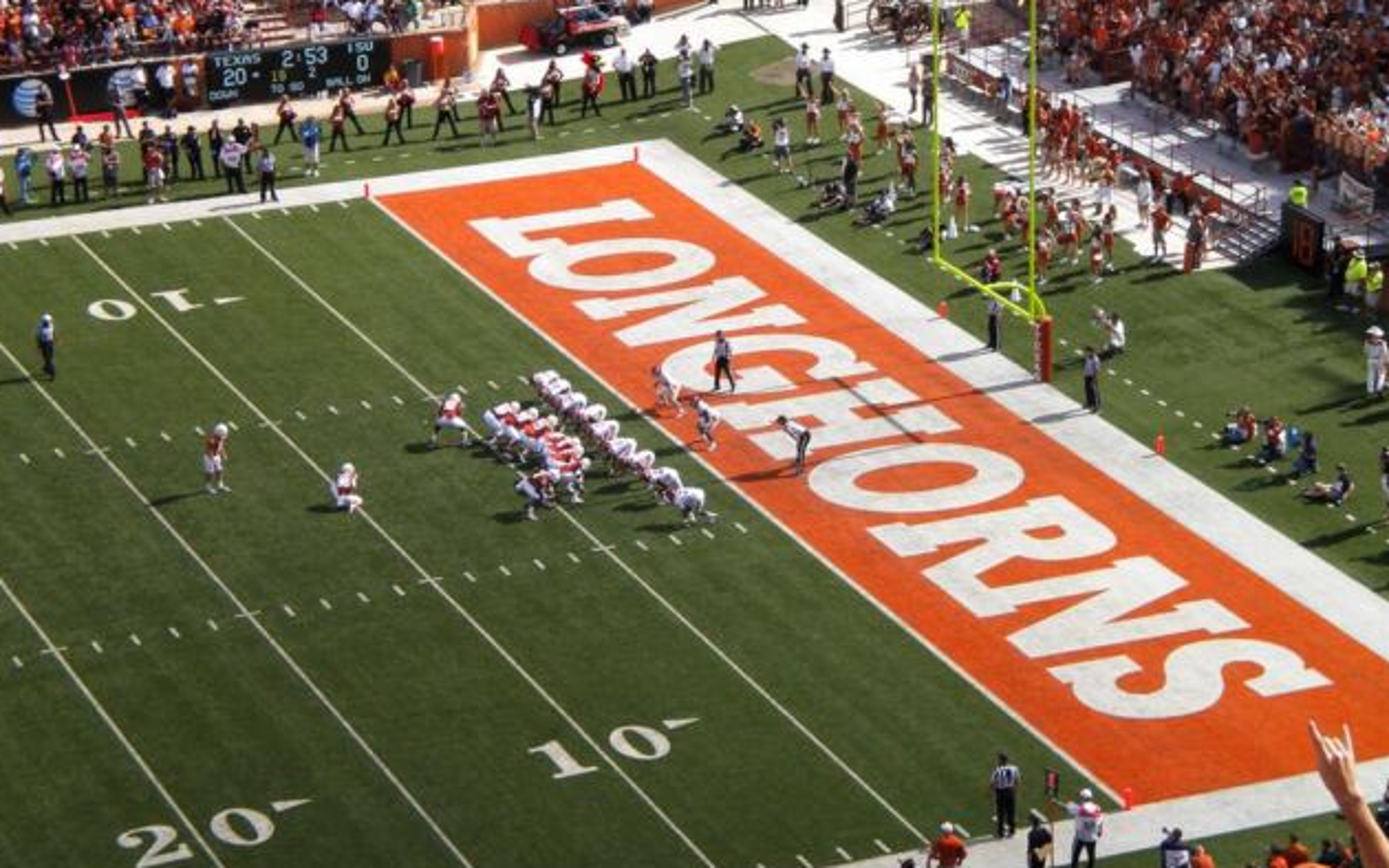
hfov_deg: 18.4
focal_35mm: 113
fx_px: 4278
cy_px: 416
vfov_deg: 11.6
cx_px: 690
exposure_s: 1/350
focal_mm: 18.9
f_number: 5.9
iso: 80
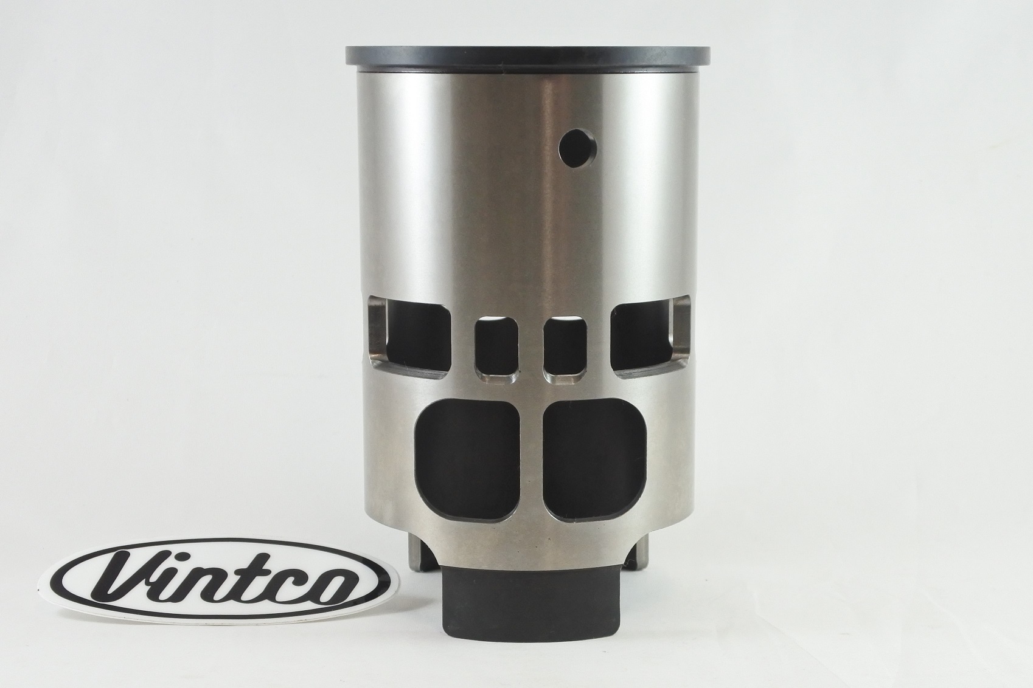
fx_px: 1234
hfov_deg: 45.4
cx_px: 516
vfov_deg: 31.2
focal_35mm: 43
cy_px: 344
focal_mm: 16.1
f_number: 4.5
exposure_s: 1/125
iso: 500
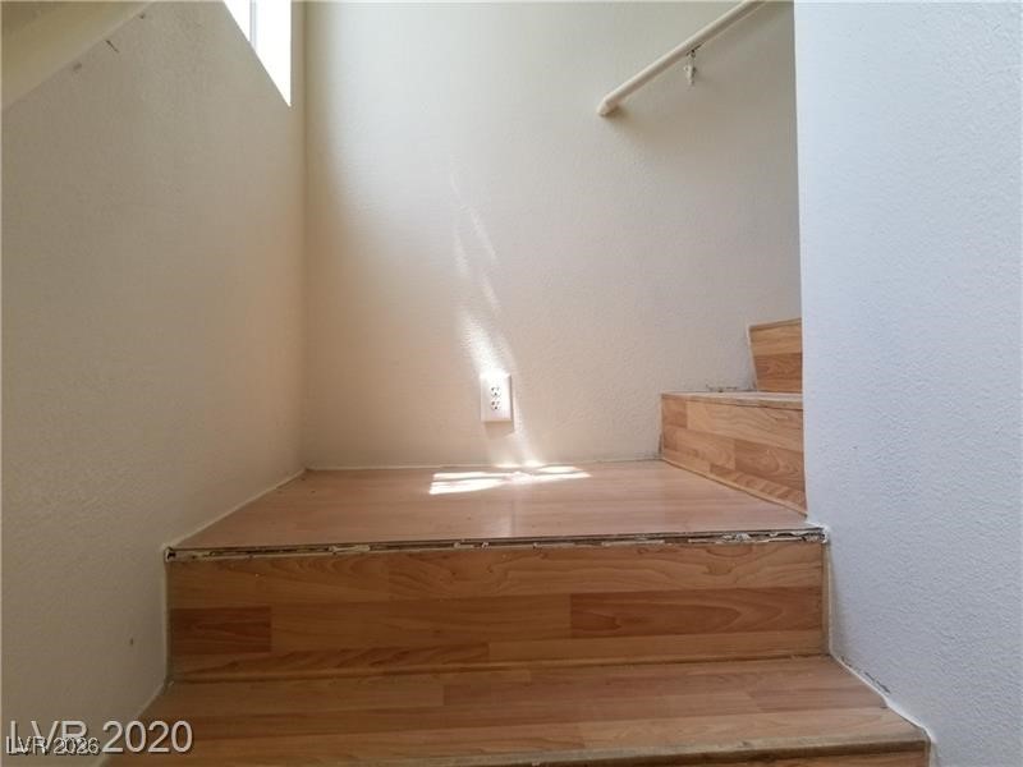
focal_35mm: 26
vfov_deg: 53.1
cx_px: 512
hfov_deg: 67.3
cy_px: 384
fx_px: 768
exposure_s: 1/120
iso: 100
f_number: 1.7
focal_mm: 4.25
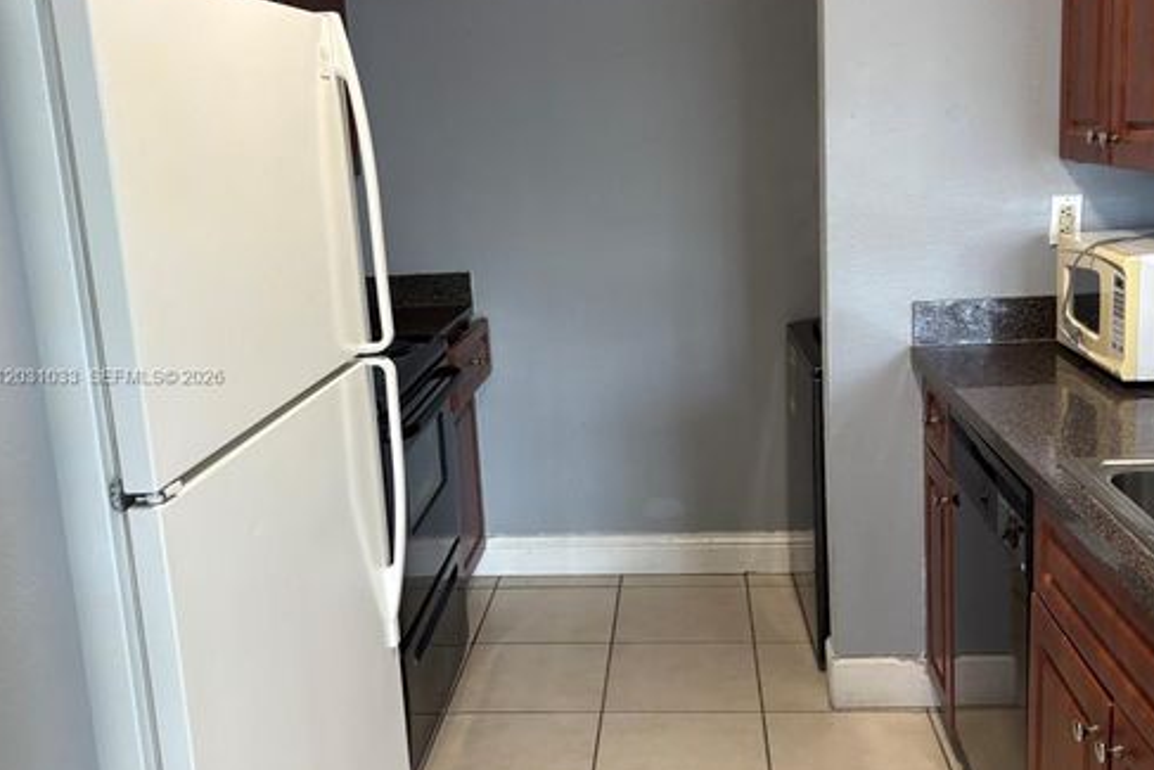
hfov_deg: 51.9
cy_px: 378
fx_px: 1186
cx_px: 571
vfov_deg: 36.0
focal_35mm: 37
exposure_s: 1/60
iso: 100
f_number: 1.6
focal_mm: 5.96
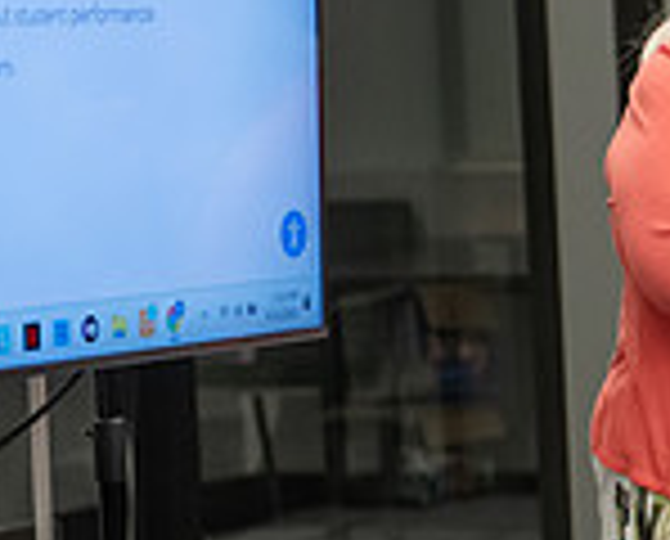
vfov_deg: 6.1
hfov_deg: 7.4
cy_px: 380
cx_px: 1084
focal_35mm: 255
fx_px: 5070
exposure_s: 1/160
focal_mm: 70
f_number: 2.8
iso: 1250
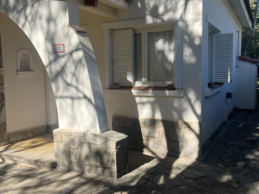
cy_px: 97
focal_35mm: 26
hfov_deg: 67.3
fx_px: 195
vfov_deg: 53.1
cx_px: 130
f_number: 1.5
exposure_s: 1/2045
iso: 50
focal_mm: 5.7
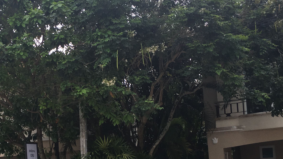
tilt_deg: +3.9
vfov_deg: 19.9
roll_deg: +4.2
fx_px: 443
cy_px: 152
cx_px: 58
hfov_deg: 34.4
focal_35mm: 59
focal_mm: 4.15
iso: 25
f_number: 2.2
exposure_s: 1/407
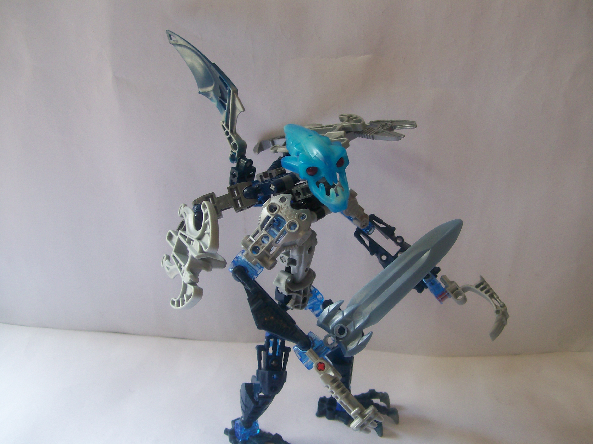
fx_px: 617
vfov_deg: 39.7
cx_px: 296
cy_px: 222
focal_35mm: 36
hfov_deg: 51.4
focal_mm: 6
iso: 80
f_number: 2.7
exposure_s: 1/61.7
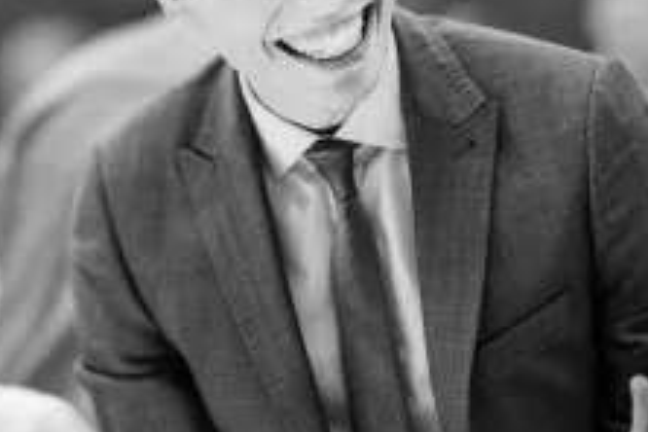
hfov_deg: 10.3
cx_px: 155
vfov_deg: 6.9
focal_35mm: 199
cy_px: 226
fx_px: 3582
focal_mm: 85
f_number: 1.4
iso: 2000
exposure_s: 1/100
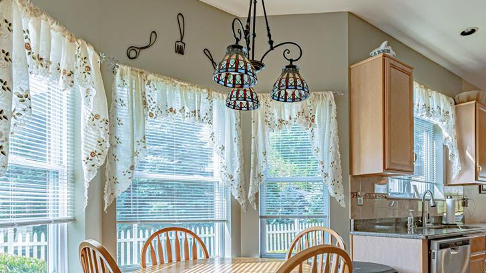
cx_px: 272
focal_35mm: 25
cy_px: 202
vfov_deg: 44.5
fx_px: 322
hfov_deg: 73.8
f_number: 5
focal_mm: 16
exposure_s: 1/1000
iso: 640
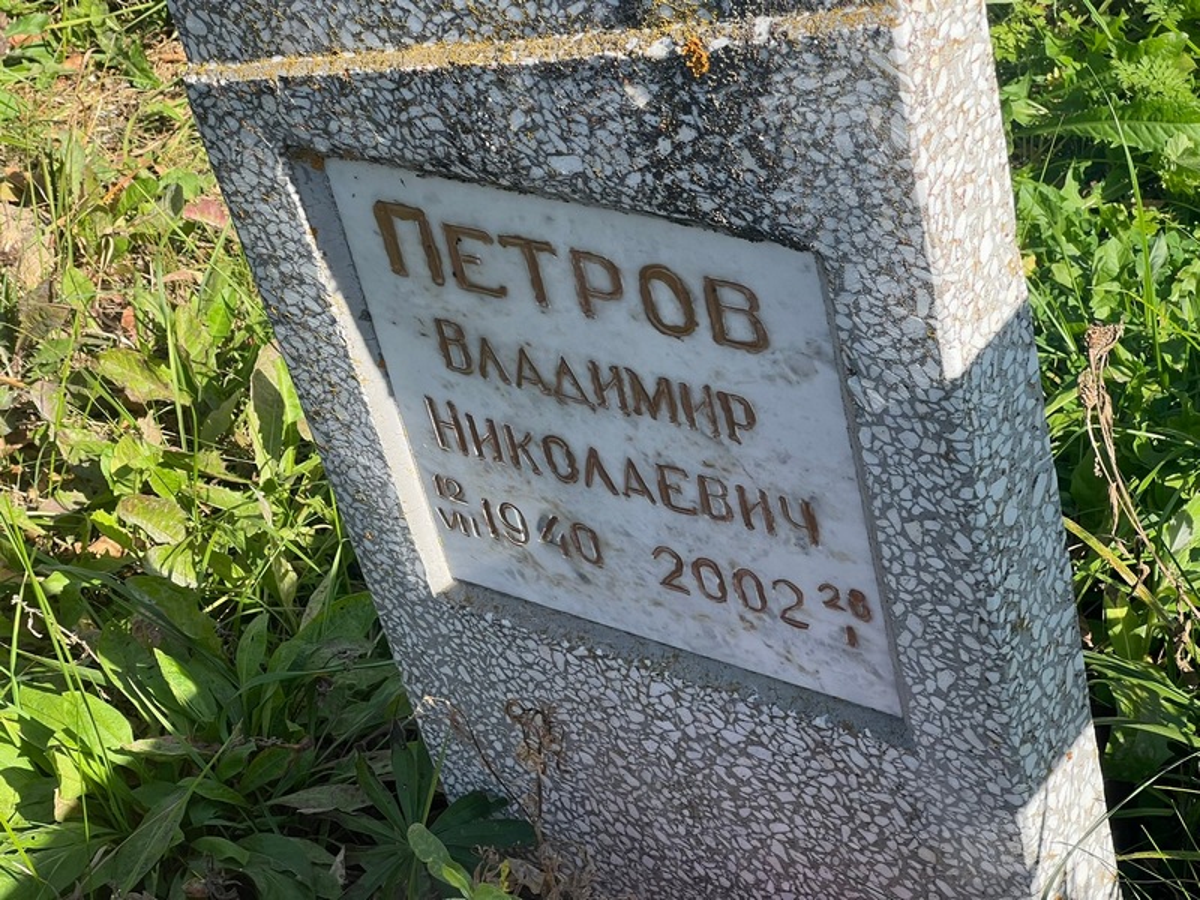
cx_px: 600
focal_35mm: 77
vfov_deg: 19.1
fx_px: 2669
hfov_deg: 25.3
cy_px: 450
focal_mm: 9
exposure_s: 1/237
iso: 32
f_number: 2.8
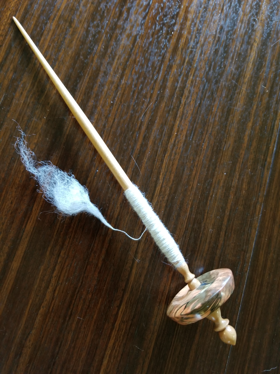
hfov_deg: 53.1
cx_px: 140
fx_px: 280
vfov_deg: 67.3
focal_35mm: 26
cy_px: 187
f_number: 1.7
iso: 250
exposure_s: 1/13
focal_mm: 4.25
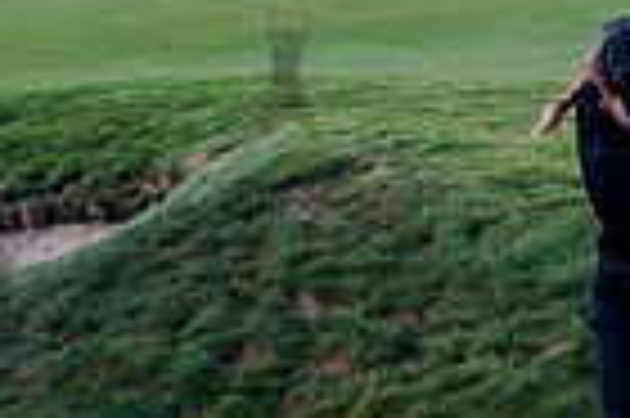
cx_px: 864
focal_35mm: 145
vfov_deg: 9.4
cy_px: 267
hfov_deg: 13.5
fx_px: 2535
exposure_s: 1/200
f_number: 5
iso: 640
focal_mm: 35
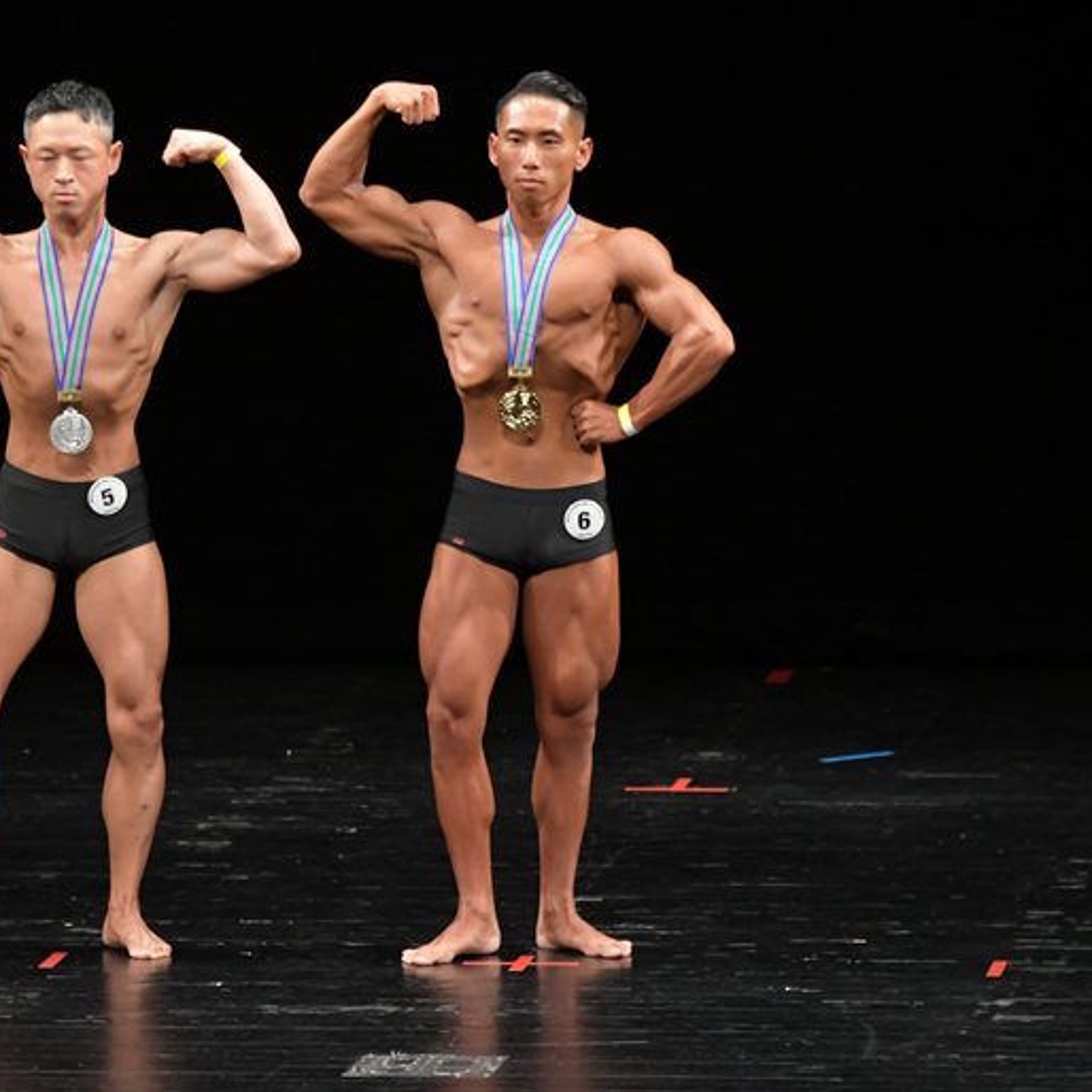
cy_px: 546
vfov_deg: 5.1
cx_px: 290
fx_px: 12349
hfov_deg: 5.1
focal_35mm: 346
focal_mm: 180
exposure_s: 1/400
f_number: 5.6
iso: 3200
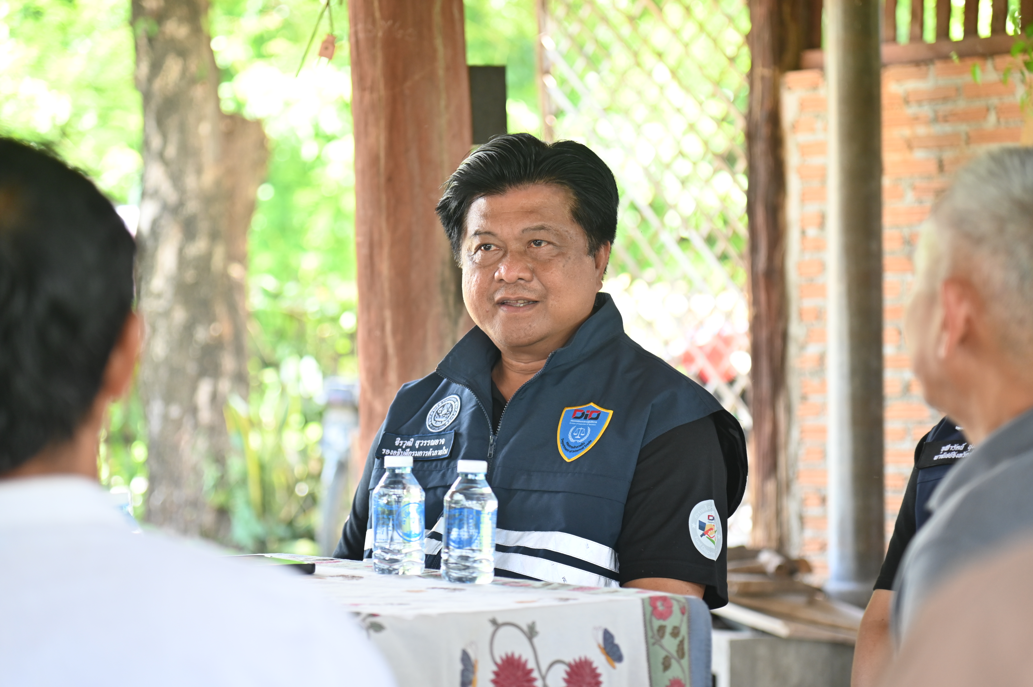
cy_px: 344
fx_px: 3441
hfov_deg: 17.1
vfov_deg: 11.4
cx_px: 516
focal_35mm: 120
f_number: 4
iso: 800
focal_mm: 120
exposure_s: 1/125
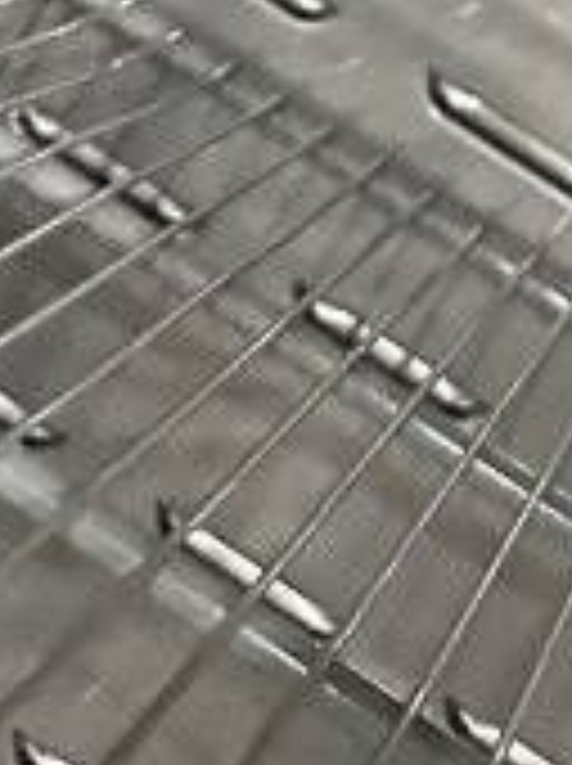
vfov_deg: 13.7
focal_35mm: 115
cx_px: 1099
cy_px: -920
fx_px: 2540
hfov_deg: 11.7
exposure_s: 1/60
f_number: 1.78
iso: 800
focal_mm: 6.86
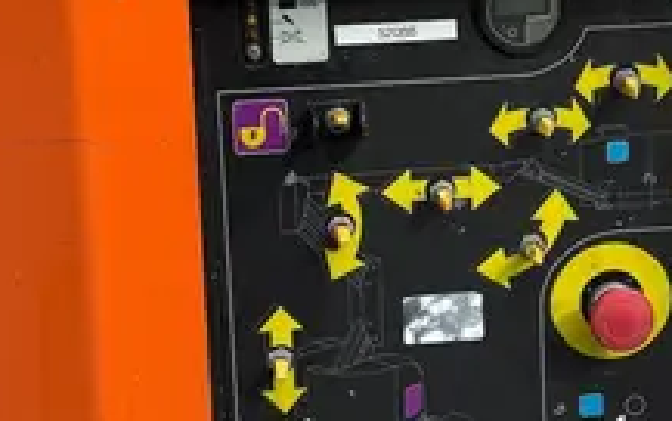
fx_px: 1705
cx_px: 477
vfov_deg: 14.0
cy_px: 107
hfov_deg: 22.2
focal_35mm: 93
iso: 50
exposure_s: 1/1000
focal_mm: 5.7
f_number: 1.5
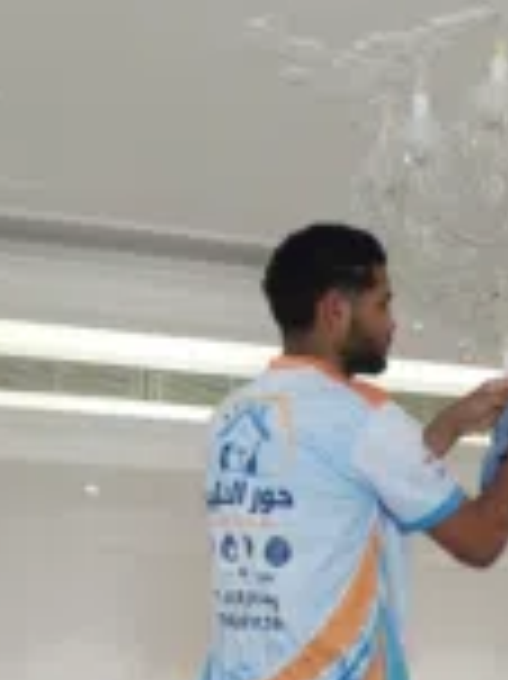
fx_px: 1352
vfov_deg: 27.7
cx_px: 521
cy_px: 536
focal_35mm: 69
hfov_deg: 20.5
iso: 250
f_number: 1.8
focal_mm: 4.84
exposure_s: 1/50
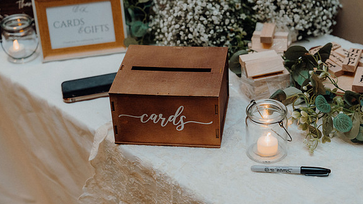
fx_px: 712
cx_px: 182
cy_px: 94
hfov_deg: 28.6
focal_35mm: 74
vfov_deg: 16.3
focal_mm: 70
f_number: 3.5
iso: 3200
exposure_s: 1/160
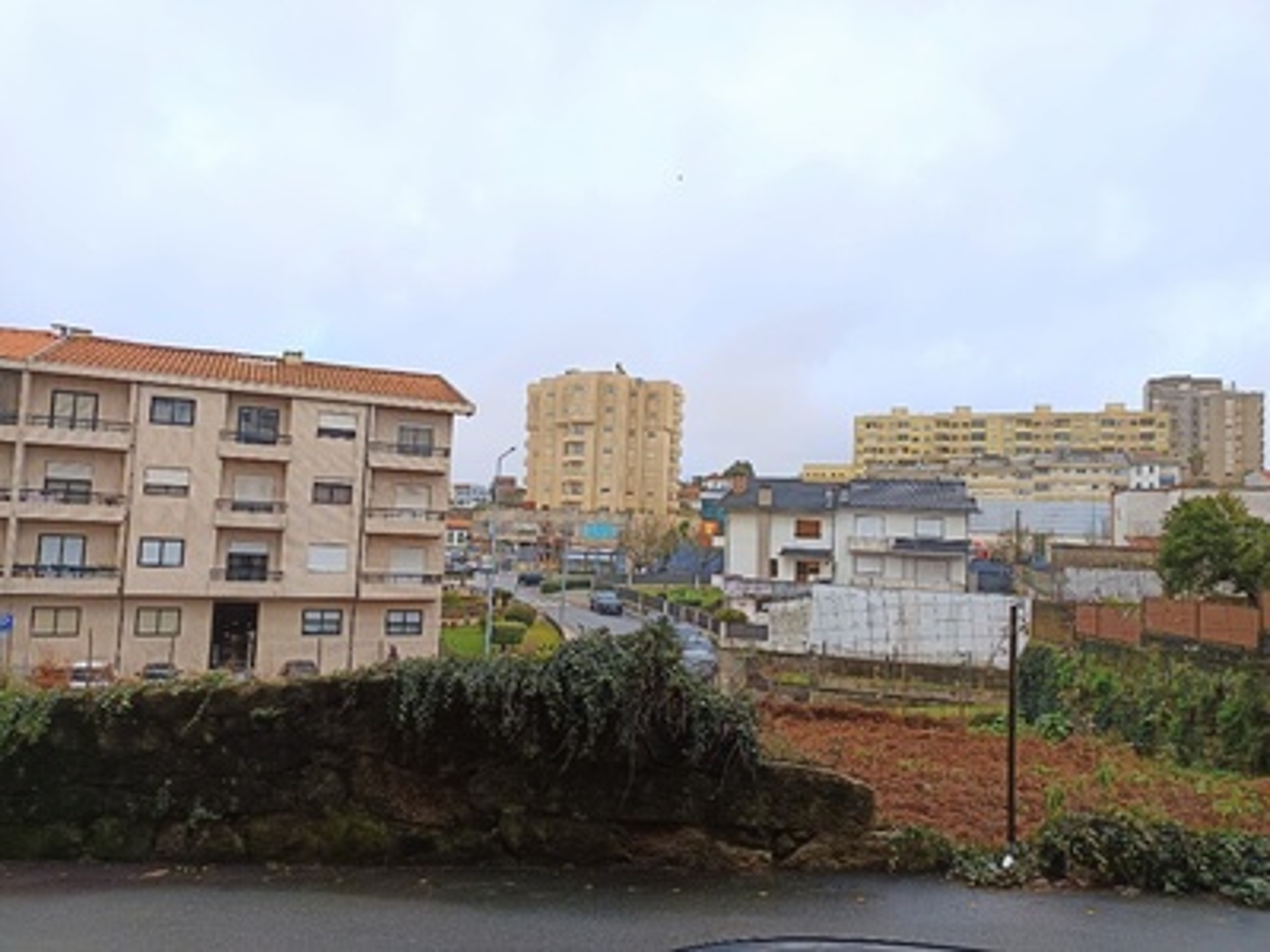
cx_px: 635
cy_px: 476
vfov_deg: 56.8
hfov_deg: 71.6
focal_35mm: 24
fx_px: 881
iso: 50
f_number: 1.7
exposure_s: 1/352
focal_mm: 5.31
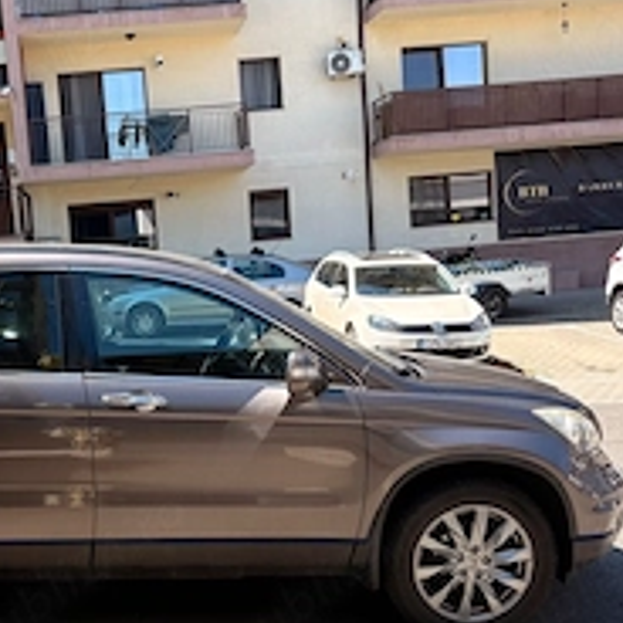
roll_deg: +5.3
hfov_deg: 33.2
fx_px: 1018
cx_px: 142
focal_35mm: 50
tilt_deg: -4.4
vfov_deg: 34.0
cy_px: 356
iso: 64
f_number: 1.6
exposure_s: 1/907
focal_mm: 5.96
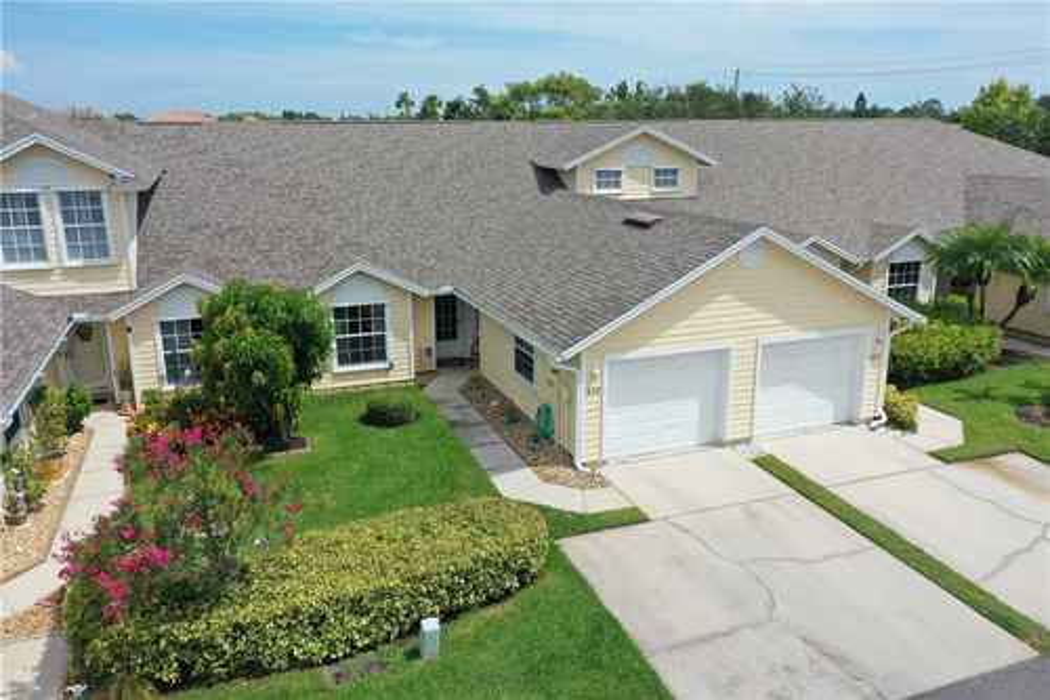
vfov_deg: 46.4
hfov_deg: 65.5
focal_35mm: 28
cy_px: 350
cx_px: 525
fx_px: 816
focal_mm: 10.26
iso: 100
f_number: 5.6
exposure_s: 1/500
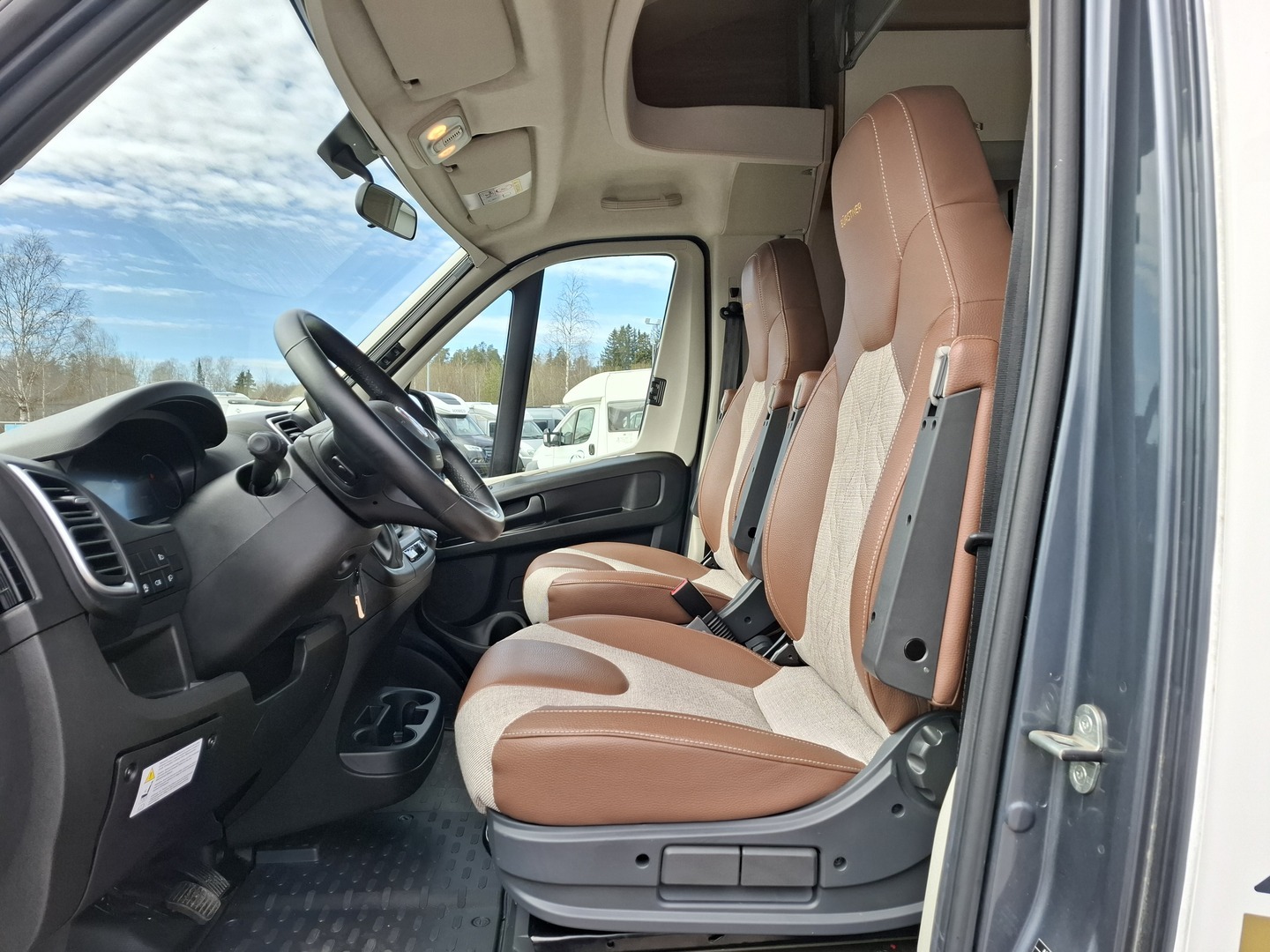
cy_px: 476
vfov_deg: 58.9
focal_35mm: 23
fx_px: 844
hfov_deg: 73.9
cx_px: 635
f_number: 1.8
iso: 50
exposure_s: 1/427
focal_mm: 5.54
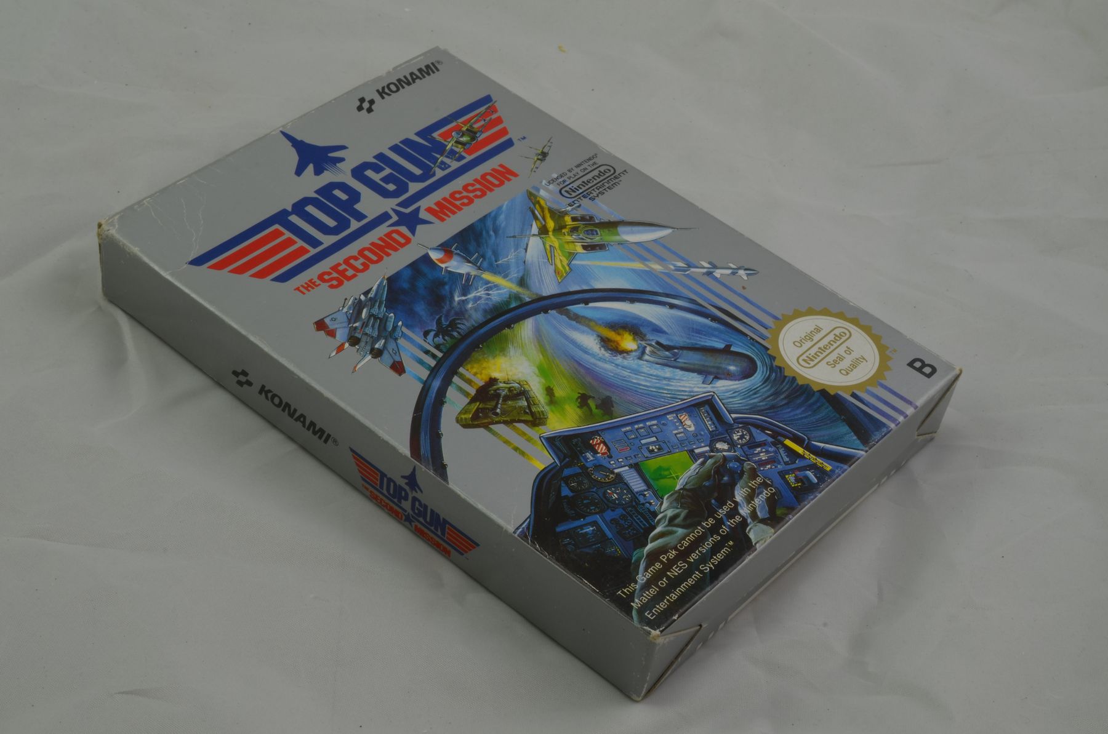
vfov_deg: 22.5
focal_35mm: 60
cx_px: 554
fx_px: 1843
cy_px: 367
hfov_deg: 33.5
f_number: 20
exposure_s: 1/3
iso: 100
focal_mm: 40
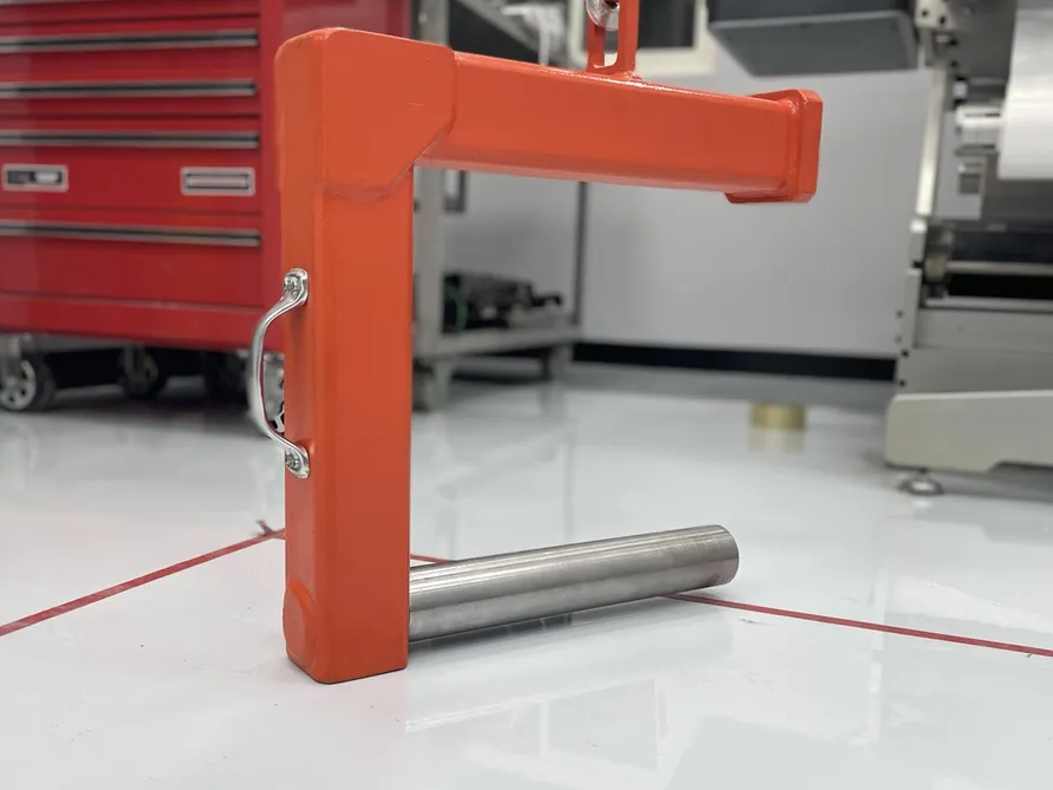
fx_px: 1065
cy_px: 464
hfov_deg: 52.6
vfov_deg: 40.6
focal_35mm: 35
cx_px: 526
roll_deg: -1.7
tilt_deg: -9.8
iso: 50
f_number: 1.6
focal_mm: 4.2
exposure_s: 1/120
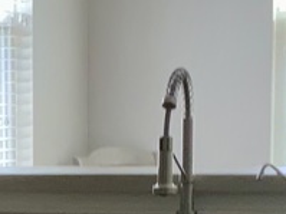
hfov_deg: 9.2
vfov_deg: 6.9
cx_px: -116
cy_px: 339
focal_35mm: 210
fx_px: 1734
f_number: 1.8
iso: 80
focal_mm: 3
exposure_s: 1/60
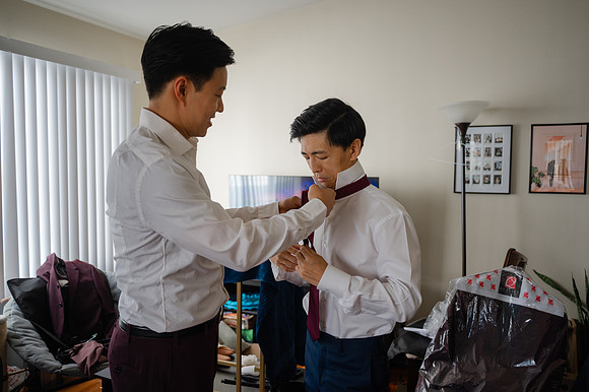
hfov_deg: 65.5
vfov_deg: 46.4
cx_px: 294
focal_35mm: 28
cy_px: 196
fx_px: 458
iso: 125
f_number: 2.8
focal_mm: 28
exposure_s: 1/160
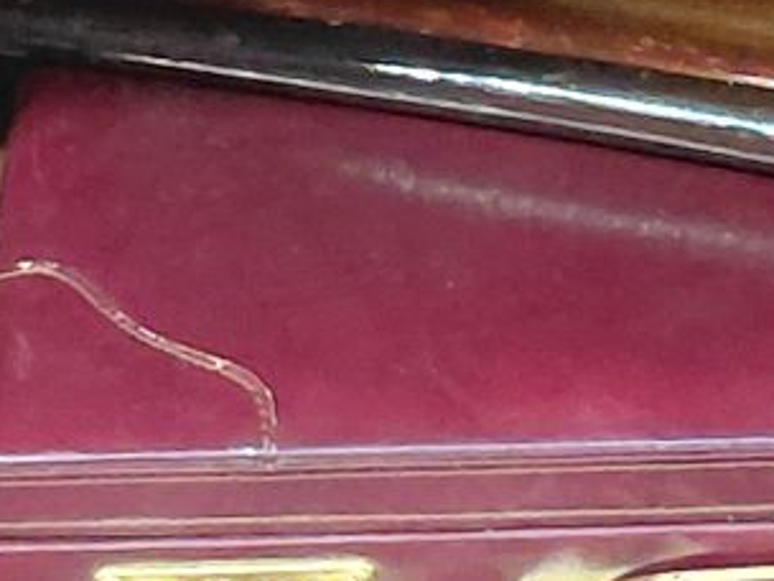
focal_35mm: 168
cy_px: -43
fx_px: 3756
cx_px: 756
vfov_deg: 8.8
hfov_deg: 11.7
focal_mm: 4.69
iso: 400
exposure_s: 1/24
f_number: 1.8
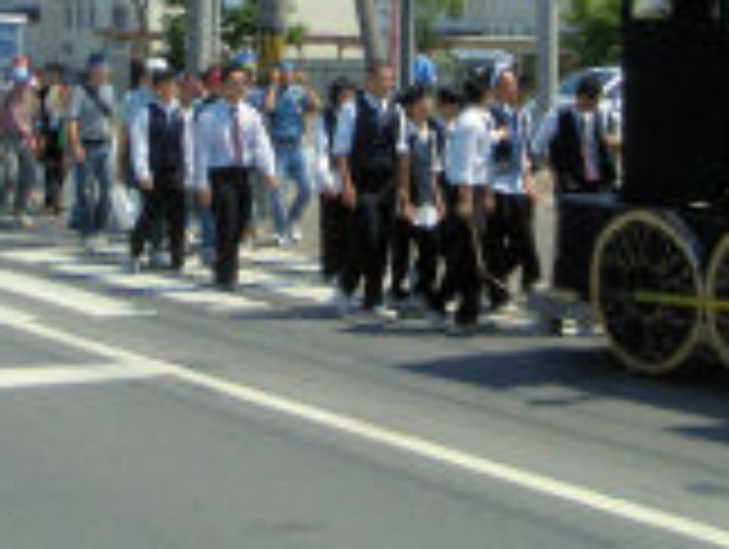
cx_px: 279
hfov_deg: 21.5
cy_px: -65
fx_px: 1919
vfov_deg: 15.8
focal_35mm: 91
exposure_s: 1/1000
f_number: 4.3
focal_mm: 5.8
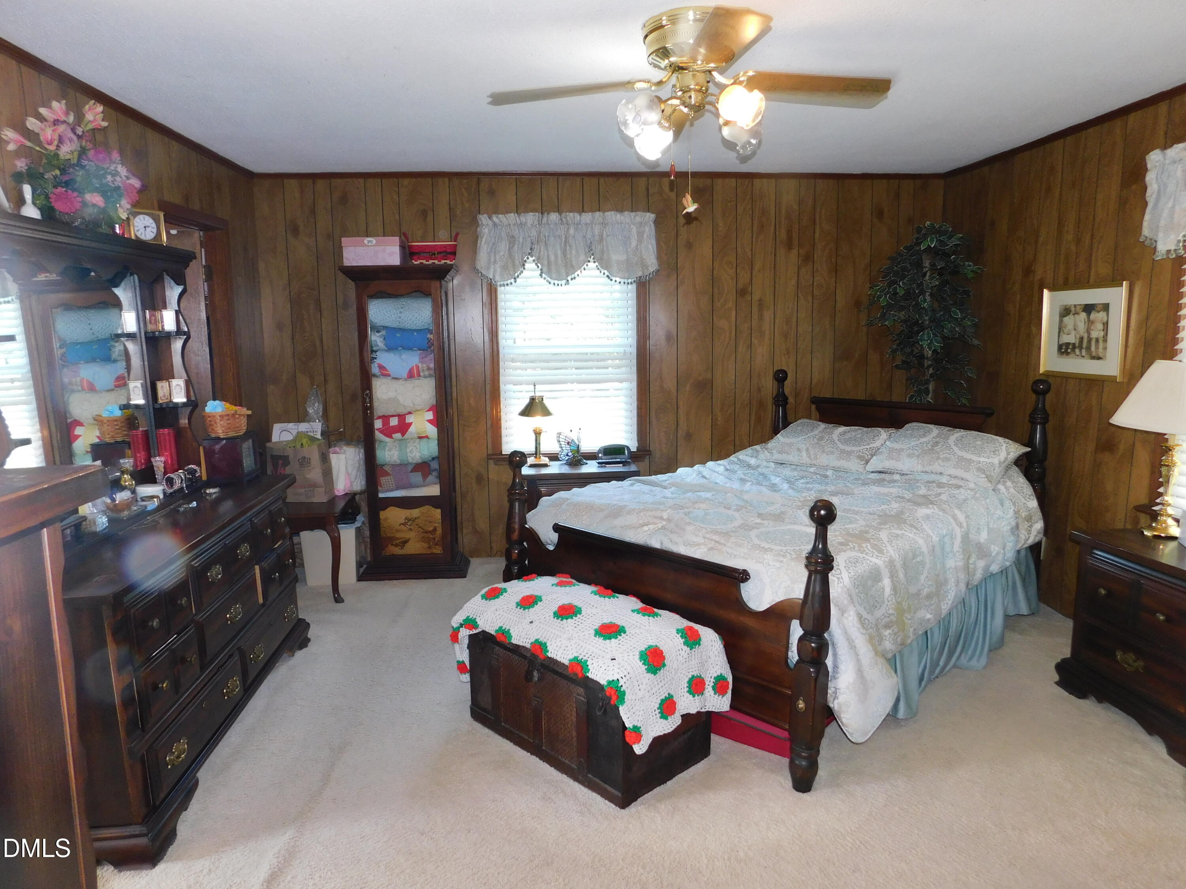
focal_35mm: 23
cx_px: 593
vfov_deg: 58.9
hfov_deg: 73.9
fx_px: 788
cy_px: 444
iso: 200
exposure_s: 1/30
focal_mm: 4
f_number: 3
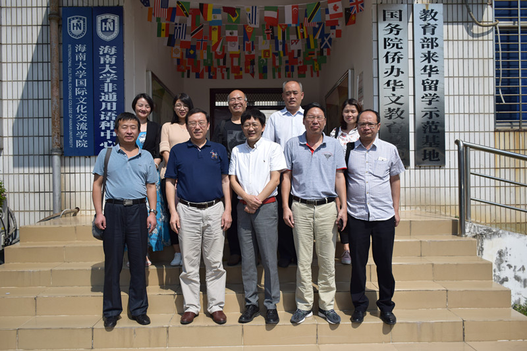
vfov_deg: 43.6
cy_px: 176
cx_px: 264
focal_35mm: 30
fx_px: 439
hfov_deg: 61.9
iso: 200
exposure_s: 1/3200
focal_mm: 20
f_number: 3.5
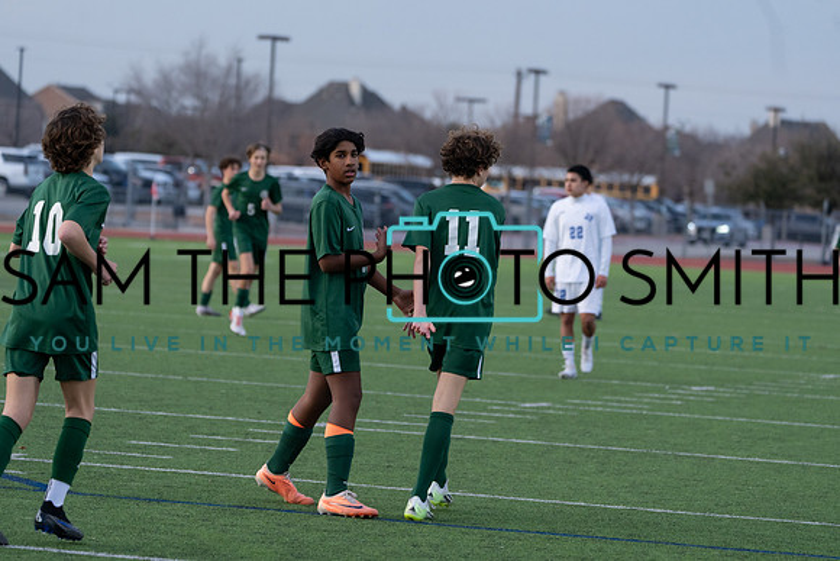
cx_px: 420
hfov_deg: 11.0
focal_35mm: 187
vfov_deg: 7.3
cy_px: 280
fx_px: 4364
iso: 2000
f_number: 5.6
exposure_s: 1/1250
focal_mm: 187
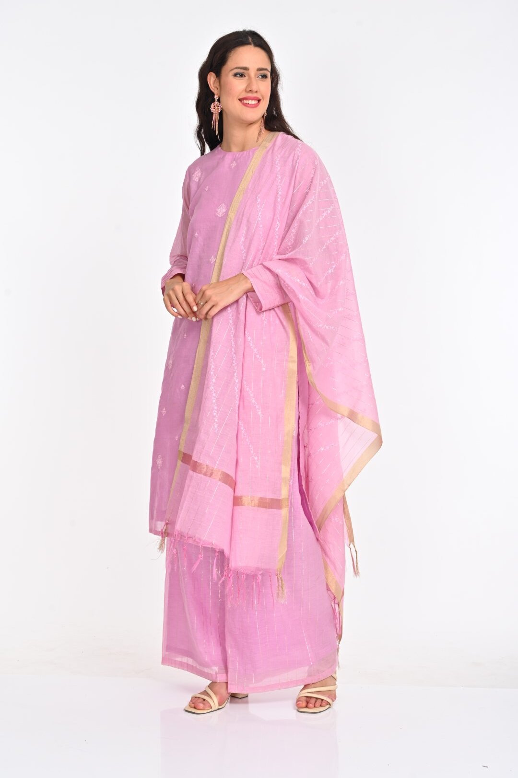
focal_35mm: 59
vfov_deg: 34.0
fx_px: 1275
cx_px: 259
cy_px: 389
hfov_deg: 23.0
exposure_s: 1/160
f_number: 8
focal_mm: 59
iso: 320
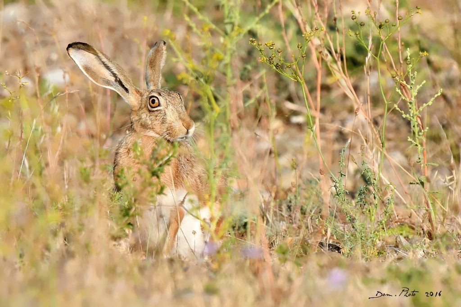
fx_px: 9605
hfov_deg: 2.7
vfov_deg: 1.8
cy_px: 154
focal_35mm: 750
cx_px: 230
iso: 140
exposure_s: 1/500
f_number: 7.1
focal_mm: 500
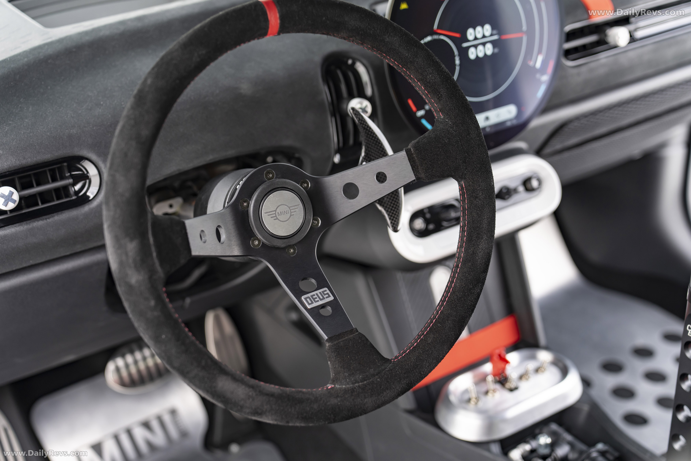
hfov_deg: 41.1
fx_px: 921
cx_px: 346
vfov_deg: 28.1
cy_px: 230
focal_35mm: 48
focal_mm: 48
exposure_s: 1/160
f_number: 2.8
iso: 200
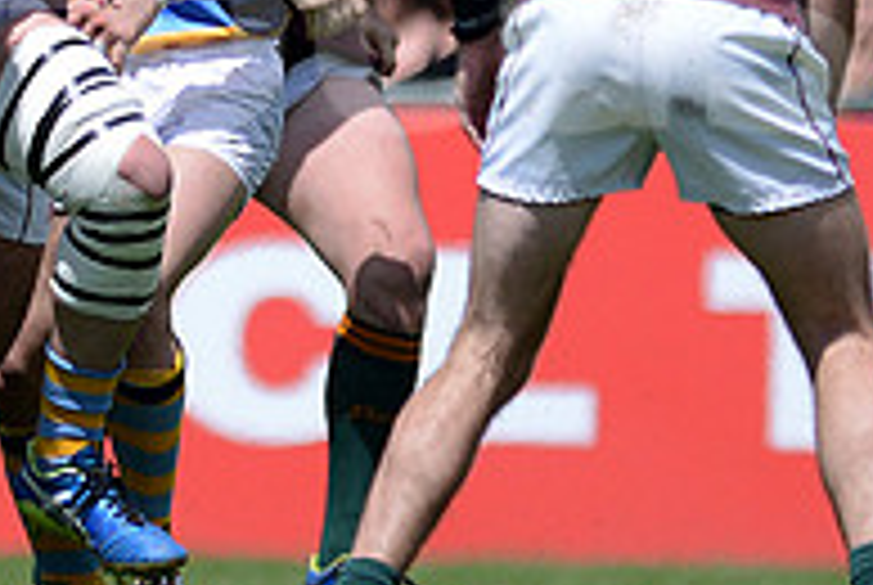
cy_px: -20
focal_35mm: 1254
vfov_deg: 1.1
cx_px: -274
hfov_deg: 1.6
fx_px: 30455
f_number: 4
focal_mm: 420
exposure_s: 1/4000
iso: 400
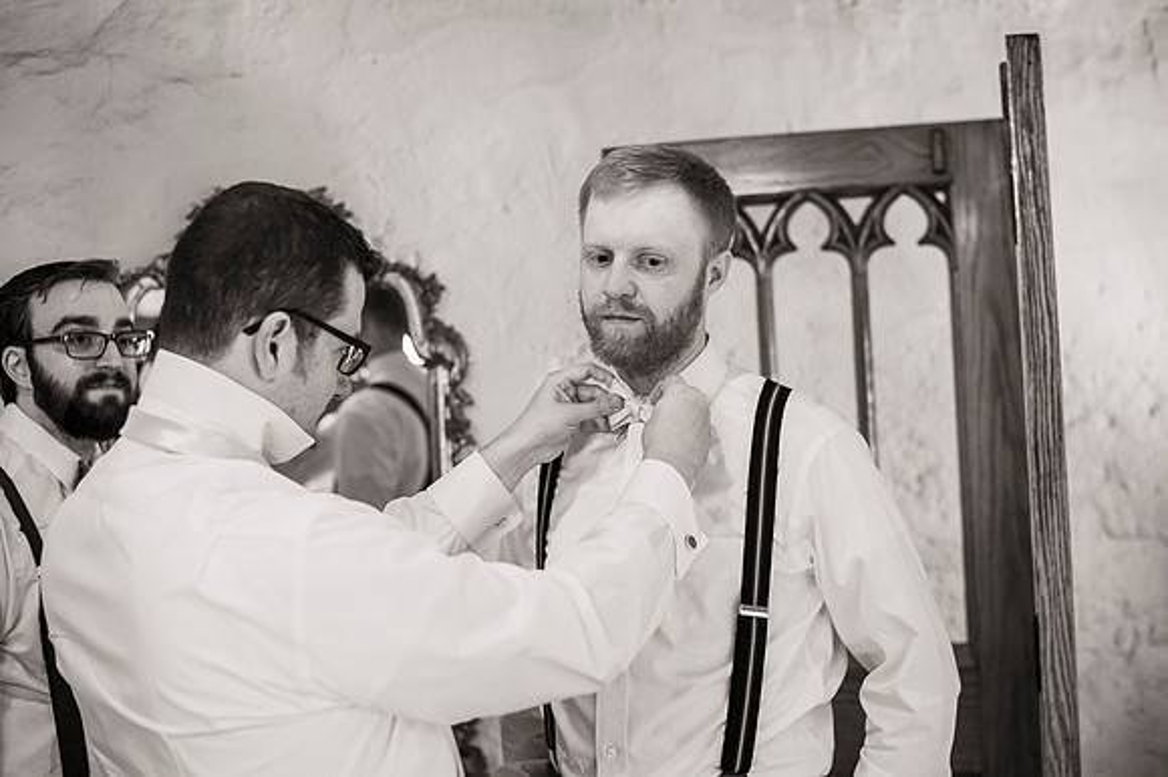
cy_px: 388
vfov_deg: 27.0
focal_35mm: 50
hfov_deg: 39.6
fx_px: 1621
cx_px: 584
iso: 1000
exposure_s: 1/40
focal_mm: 50
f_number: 2.8
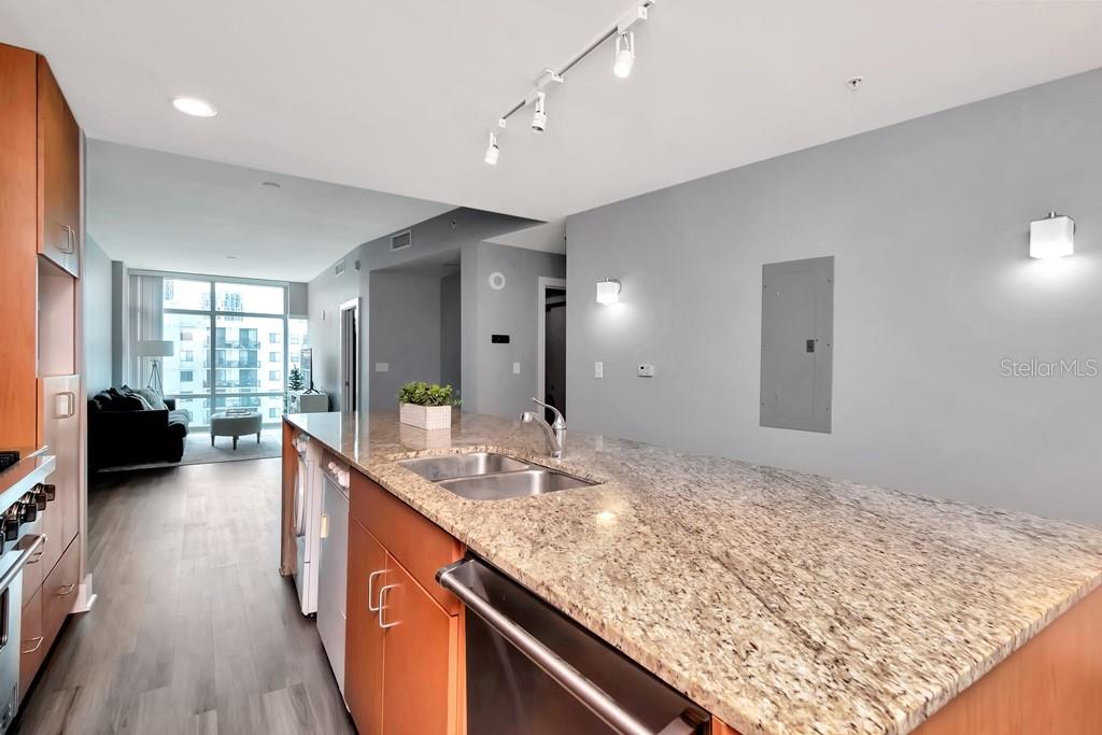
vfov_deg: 72.1
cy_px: 368
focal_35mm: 16
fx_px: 505
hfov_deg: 95.0
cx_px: 551
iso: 640
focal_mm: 11
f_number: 9
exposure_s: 1/200
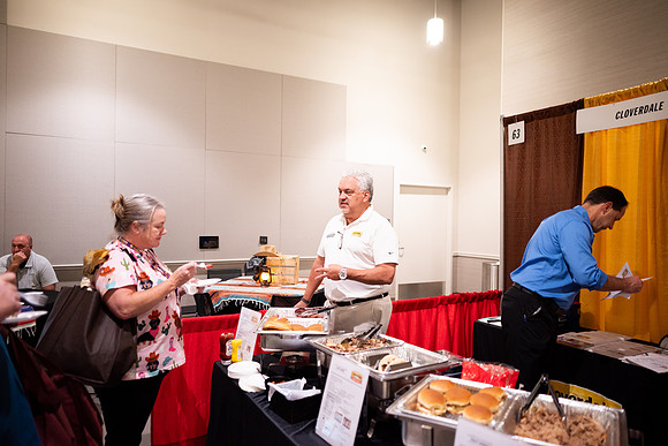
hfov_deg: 73.7
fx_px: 445
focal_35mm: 24
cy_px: 223
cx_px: 334
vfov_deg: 53.2
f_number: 1.8
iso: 1250
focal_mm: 24
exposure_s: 1/200
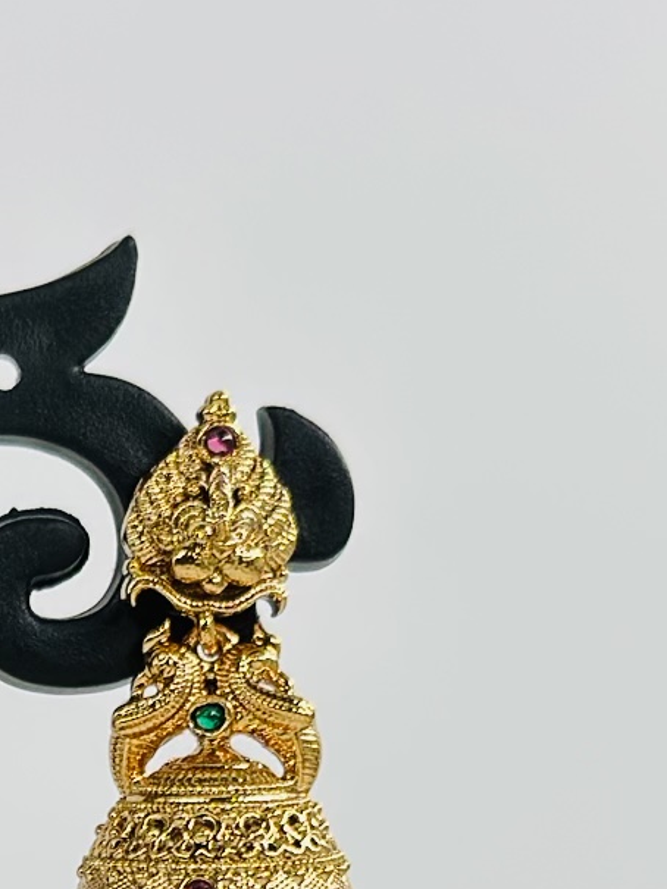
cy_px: 1377
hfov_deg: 9.1
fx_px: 4109
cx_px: -170
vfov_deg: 11.8
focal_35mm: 160
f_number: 1.78
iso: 80
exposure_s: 1/1120
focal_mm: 6.86
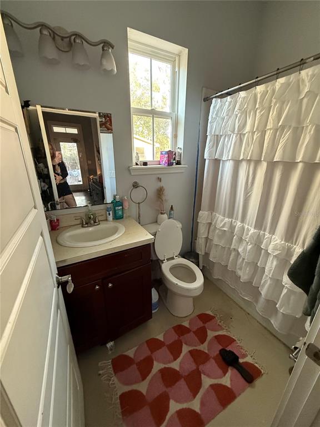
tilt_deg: -18.6
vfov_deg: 102.1
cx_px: 160
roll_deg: -0.6
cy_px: 214
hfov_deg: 85.7
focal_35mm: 14
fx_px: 173
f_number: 2.2
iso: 800
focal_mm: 2.22
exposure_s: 1/60
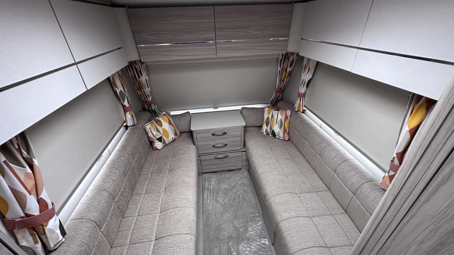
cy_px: 133
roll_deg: +1.7
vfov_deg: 67.1
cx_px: 228
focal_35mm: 16
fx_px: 193
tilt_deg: -30.6
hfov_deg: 99.4
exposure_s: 1/60
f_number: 2.2
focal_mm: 2.22
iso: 400
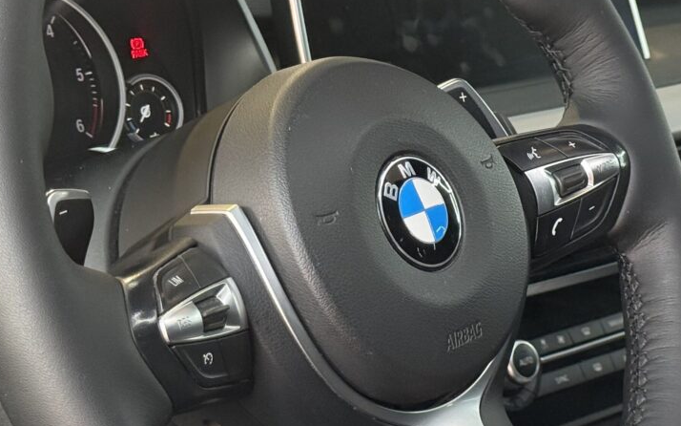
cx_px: 558
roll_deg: +1.2
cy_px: 240
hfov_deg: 18.1
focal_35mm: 114
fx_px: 2115
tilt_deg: -12.3
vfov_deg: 11.5
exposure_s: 1/100
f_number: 1.78
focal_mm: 6.76
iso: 250
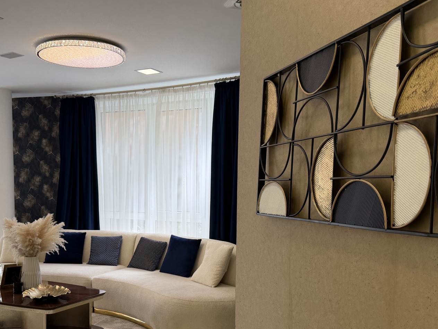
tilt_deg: -4.7
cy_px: 226
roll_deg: -0.5
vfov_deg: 37.2
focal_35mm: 38
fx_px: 481
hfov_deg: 48.7
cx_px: 180
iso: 80
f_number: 1.78
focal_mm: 6.76
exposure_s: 1/195
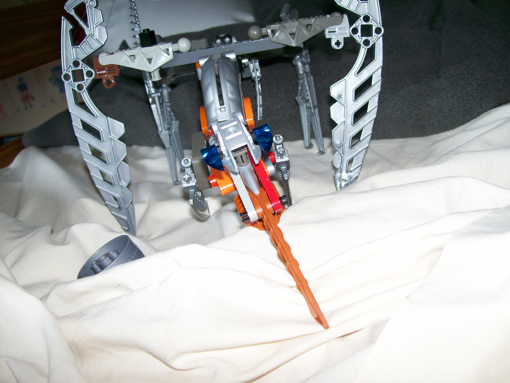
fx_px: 530
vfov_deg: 39.7
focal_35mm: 36
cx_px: 255
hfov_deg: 51.4
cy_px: 192
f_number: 2.7
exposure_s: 1/64
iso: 80
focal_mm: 6
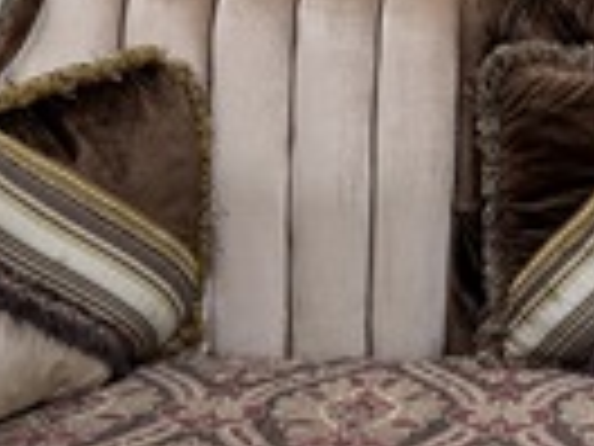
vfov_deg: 17.4
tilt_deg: -13.4
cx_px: 682
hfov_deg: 22.1
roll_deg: -1.0
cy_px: 20
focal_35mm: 83
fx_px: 1424
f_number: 1.78
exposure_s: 1/120
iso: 160
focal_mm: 6.76
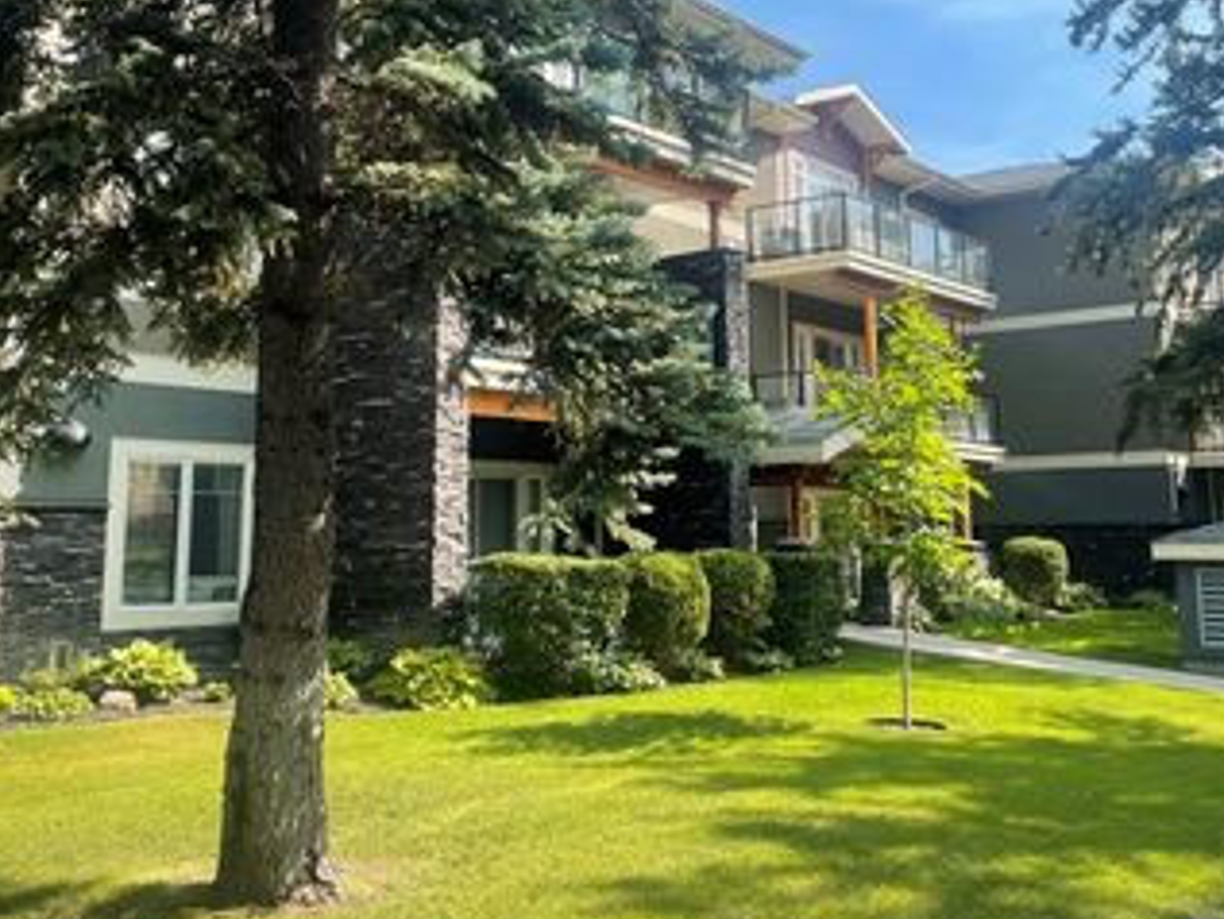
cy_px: 280
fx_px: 1450
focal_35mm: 41
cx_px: 610
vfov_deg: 34.7
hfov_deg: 45.8
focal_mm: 5.1
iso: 32
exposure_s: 1/1140
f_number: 1.6
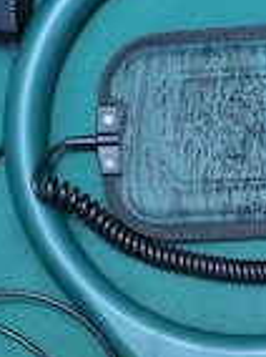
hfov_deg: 22.0
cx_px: 241
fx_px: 668
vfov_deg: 28.8
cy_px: 314
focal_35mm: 65
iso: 2000
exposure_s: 1/20
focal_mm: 6.19
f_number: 1.65
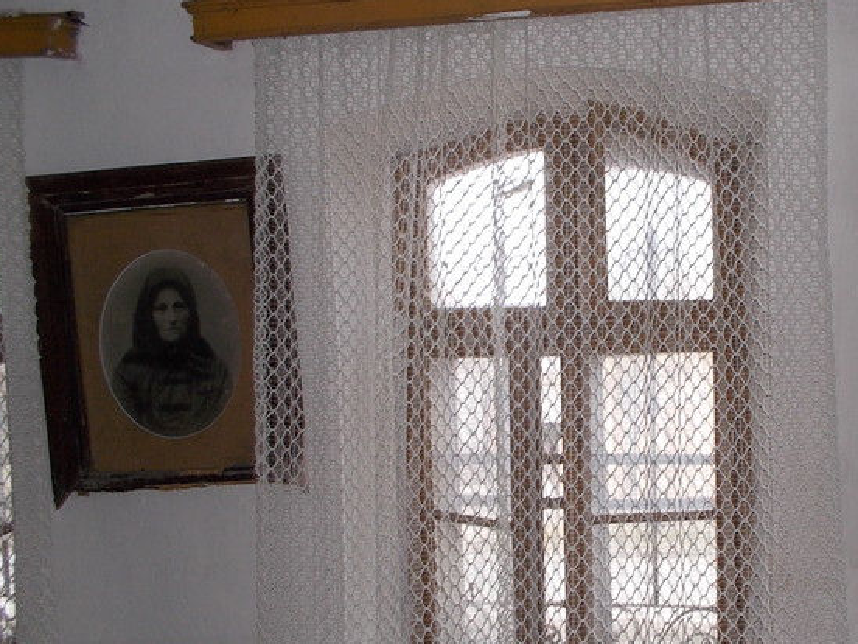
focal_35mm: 42
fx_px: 1041
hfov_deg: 44.0
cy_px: 403
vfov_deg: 34.2
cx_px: 586
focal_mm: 4.1
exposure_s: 1/50
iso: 80
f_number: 3.3
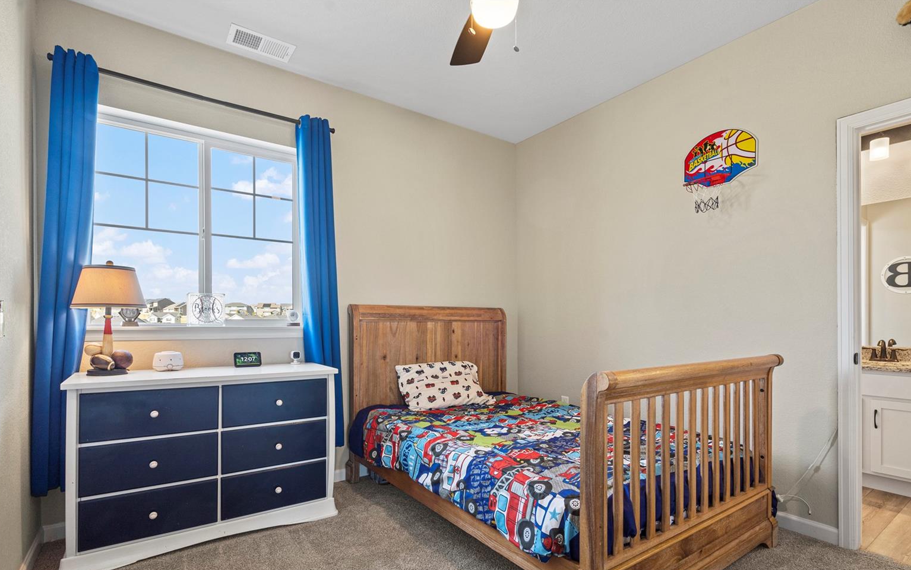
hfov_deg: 94.3
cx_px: 447
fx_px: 422
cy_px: 315
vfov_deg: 67.8
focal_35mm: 17
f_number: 8
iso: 320
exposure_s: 1/10
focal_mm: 16
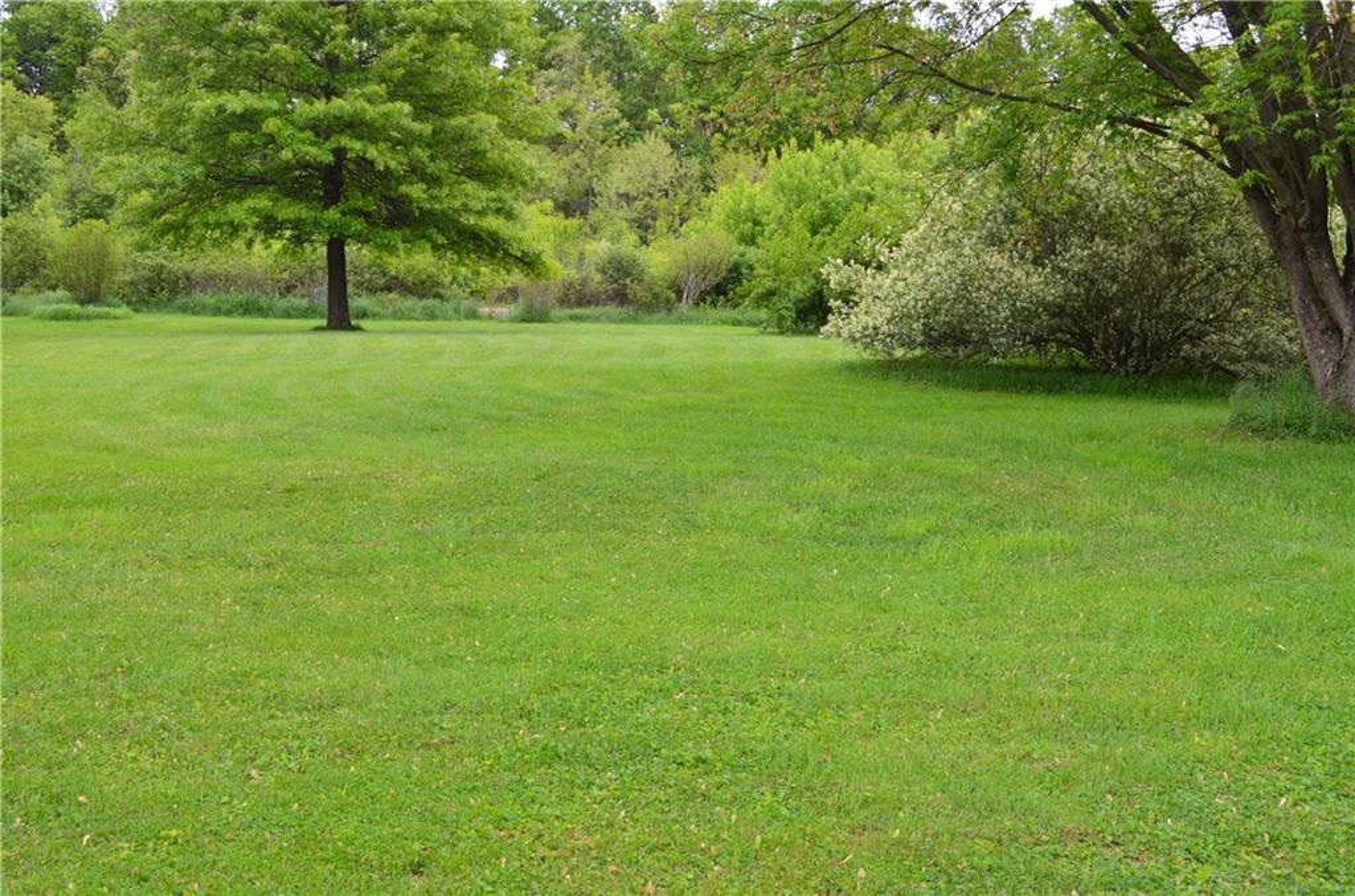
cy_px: 448
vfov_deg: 29.7
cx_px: 678
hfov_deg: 43.7
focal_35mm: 45
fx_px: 1689
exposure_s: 1/125
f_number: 9
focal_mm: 30
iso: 400
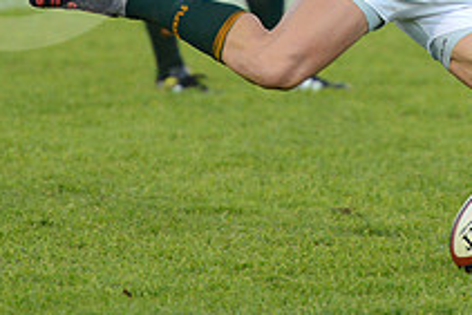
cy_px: -108
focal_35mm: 742
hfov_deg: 2.8
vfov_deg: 1.9
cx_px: 391
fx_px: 9735
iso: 2500
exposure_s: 1/500
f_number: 4
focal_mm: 270
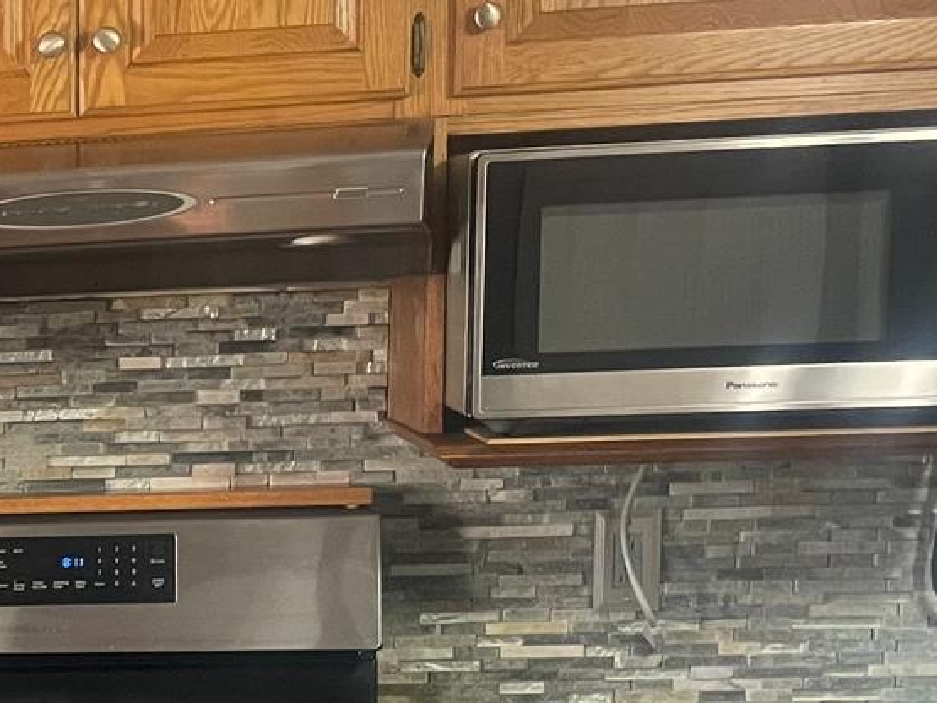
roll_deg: +2.8
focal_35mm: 96
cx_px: -496
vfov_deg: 15.1
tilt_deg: -8.7
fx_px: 2598
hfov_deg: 18.1
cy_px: 730
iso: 200
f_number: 1.6
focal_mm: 4.2
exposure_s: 1/60
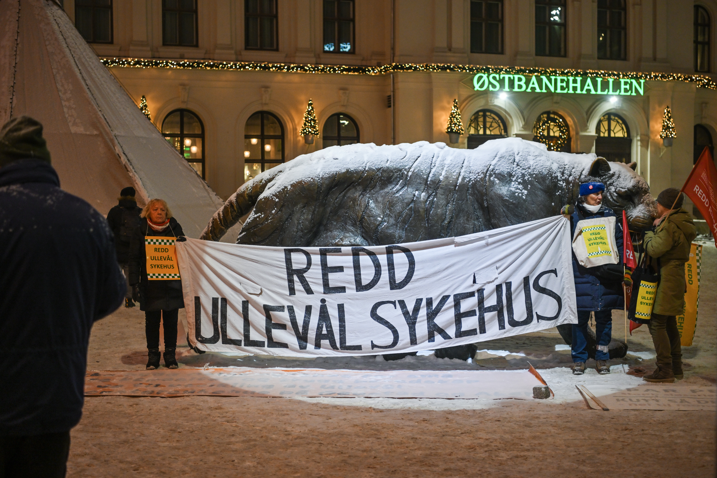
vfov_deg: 27.0
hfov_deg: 39.6
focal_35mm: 50
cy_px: 239
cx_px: 358
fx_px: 996
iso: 1600
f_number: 2.8
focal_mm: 50
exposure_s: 1/100
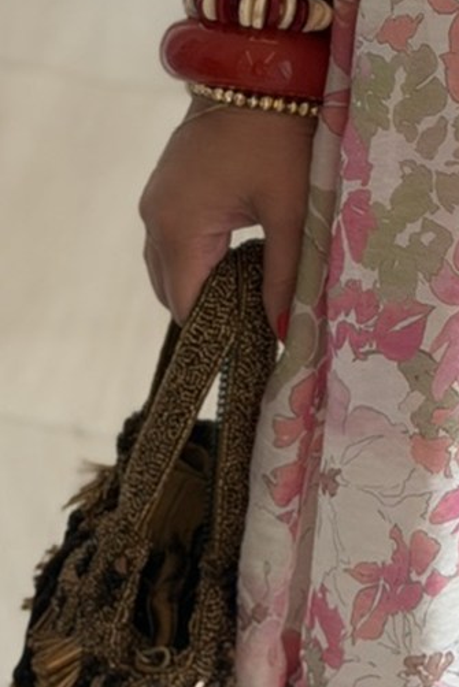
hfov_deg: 8.3
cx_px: 811
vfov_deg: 12.4
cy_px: -298
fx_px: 3039
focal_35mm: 159
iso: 100
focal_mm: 6.76
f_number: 1.78
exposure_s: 1/75
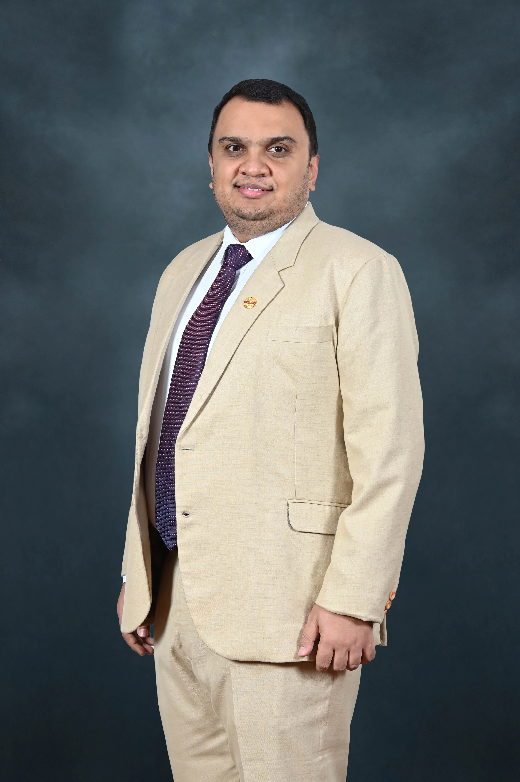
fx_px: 1627
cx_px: 260
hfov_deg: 18.2
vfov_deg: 27.0
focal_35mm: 75
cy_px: 391
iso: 1000
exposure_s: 1/100
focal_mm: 75
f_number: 6.3
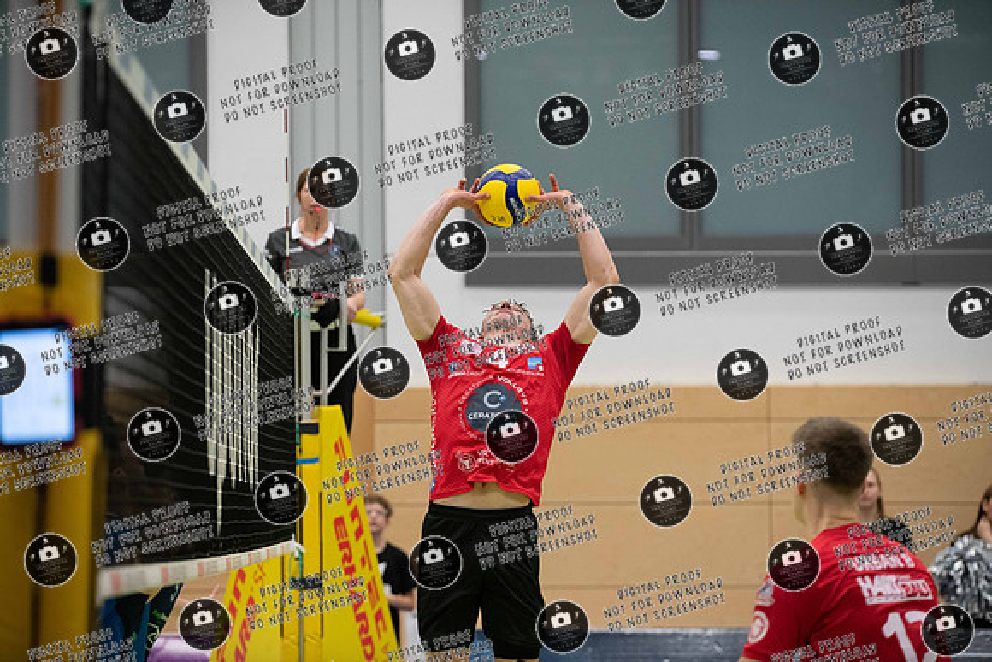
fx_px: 3721
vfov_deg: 10.2
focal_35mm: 135
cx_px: 496
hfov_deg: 15.2
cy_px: 331
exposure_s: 1/1000
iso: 4000
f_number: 3.2
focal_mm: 135
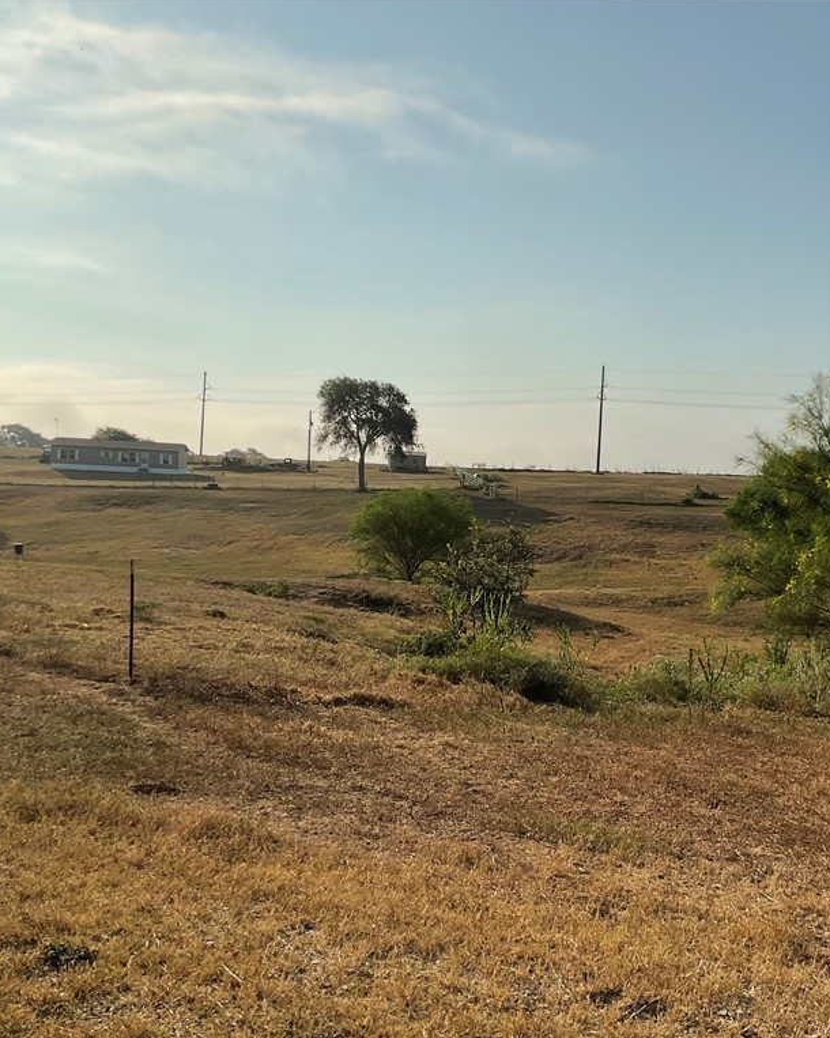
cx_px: 555
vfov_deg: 47.9
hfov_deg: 38.7
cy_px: 518
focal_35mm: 38
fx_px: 1167
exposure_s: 1/5263
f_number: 1.8
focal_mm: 3
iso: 16
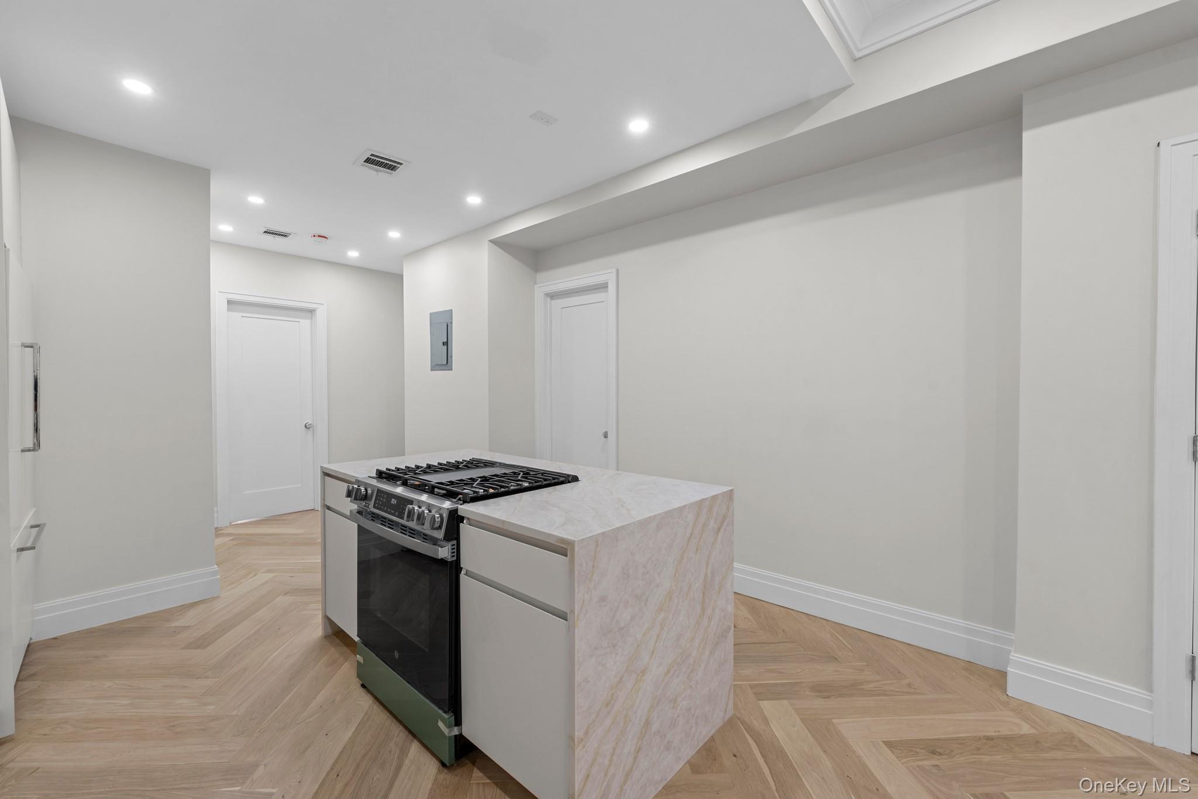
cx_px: 599
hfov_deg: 104.3
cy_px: 400
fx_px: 466
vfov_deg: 81.2
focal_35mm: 14
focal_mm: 14
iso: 400
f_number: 9
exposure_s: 1/2.5
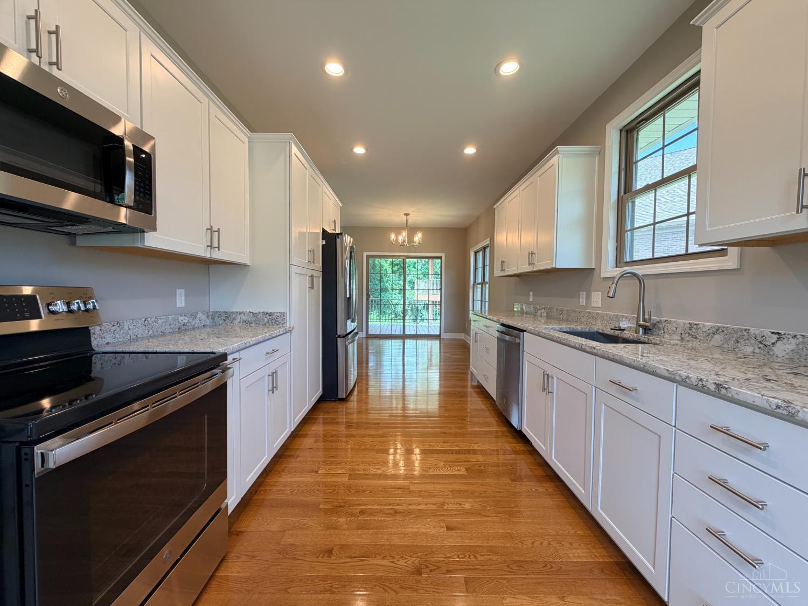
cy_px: 303
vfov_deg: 85.7
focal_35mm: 14
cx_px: 404
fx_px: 327
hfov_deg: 102.1
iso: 125
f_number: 2.2
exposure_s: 1/121
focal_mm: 2.22
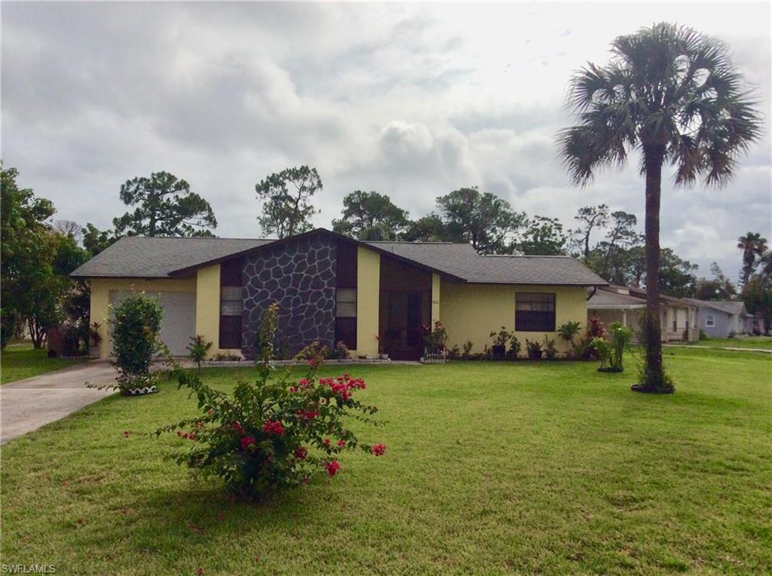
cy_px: 288
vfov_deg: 44.0
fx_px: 712
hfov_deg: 56.9
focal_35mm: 32
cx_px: 386
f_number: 2.4
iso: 32
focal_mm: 3.3
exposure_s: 1/5208
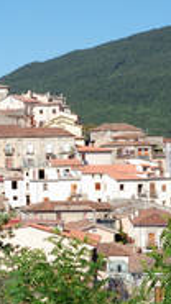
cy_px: 112
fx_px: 960
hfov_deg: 9.8
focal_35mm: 119
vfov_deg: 18.0
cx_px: -110
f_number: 10
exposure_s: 1/400
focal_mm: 28
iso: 200
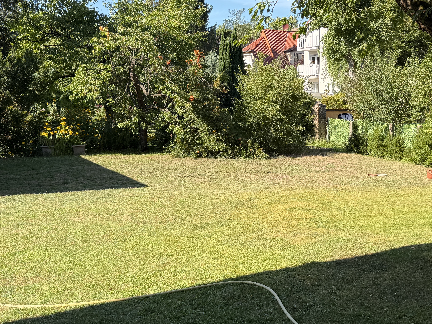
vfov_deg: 31.5
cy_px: 172
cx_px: 264
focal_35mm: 46
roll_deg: -0.4
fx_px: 574
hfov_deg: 41.0
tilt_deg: -7.7
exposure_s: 1/1437
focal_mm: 6.76
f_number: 1.78
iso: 80
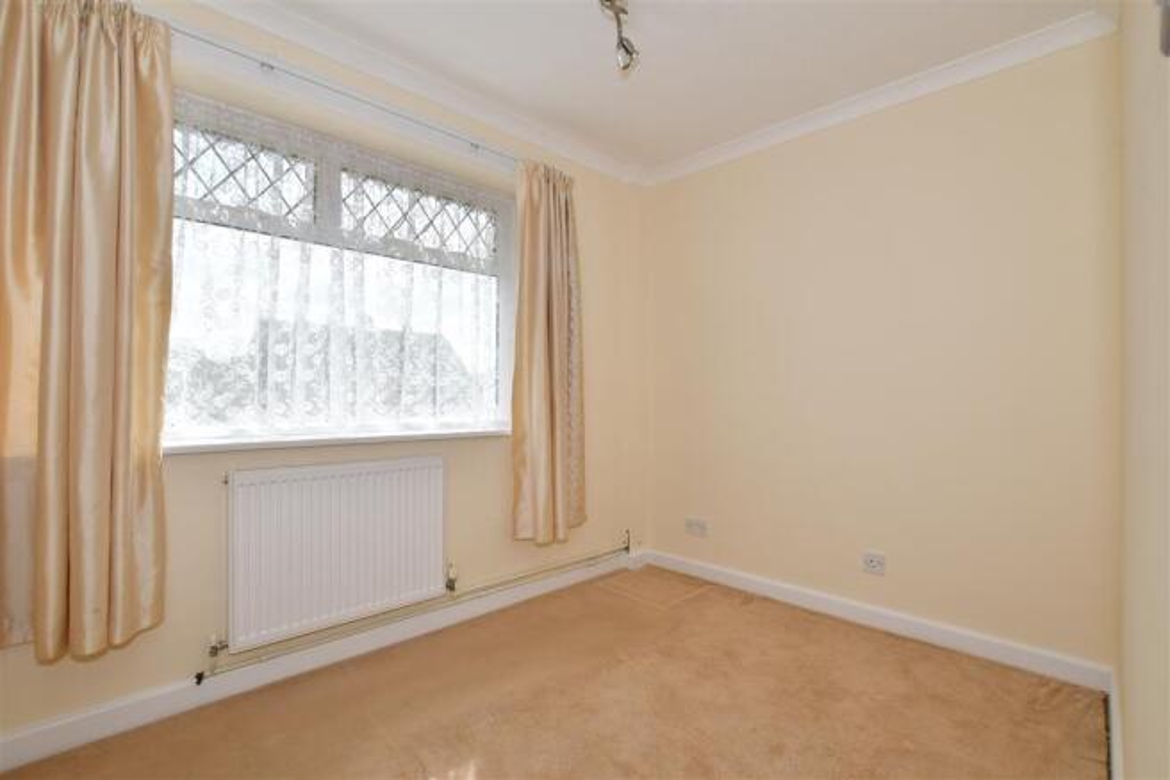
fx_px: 487
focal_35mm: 15
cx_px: 585
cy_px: 390
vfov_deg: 77.3
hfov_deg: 100.4
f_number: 8
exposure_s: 1/250
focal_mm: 10
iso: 200
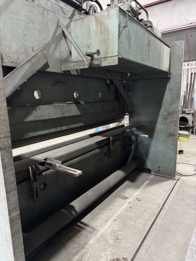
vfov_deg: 71.6
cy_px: 130
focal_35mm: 24
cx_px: 98
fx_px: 181
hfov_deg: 56.8
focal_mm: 6.8
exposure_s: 1/40
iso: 640
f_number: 1.8
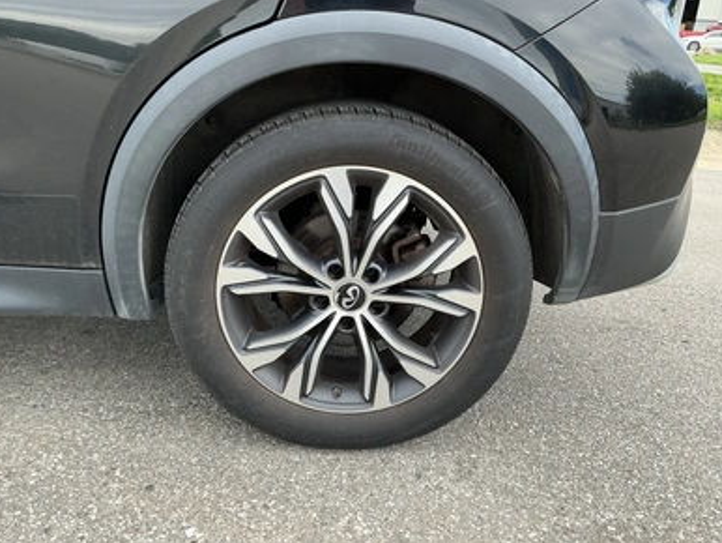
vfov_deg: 48.3
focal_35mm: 29
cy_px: 266
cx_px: 350
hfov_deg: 61.6
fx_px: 605
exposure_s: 1/138
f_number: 1.8
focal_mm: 3
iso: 20
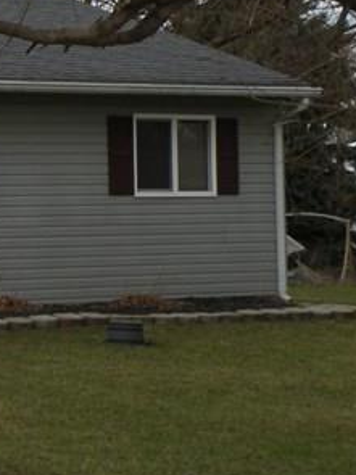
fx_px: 2003
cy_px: 60
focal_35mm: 146
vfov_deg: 13.4
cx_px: -462
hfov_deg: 9.2
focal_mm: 7.4
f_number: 4
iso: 64
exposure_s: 1/125
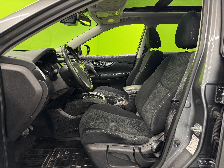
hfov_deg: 71.6
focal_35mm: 24
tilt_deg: -10.3
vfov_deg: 56.8
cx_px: 112
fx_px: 155
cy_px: 84
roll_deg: -1.2
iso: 320
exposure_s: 1/50
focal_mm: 6.76
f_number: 1.78
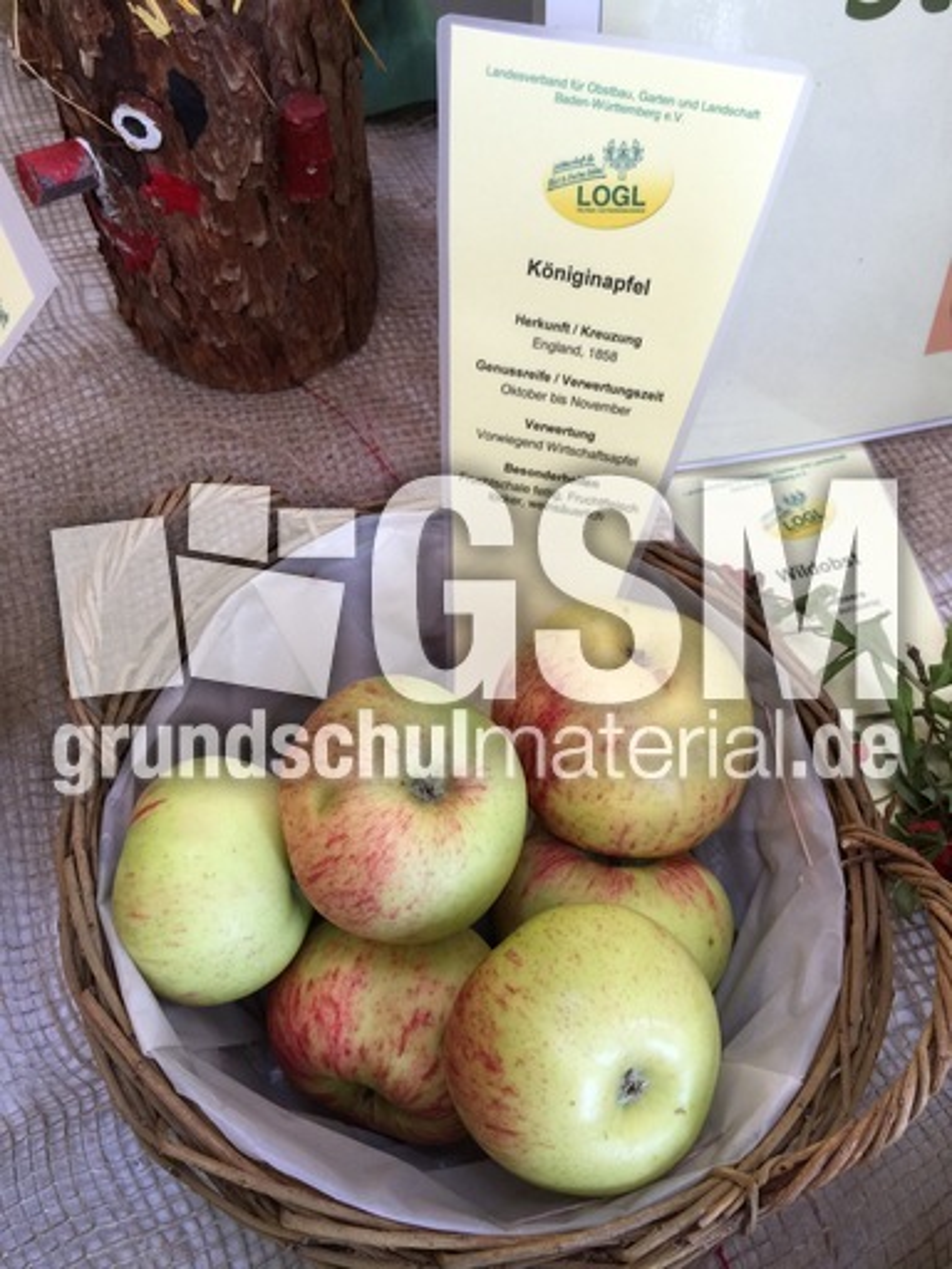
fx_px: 1063
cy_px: 634
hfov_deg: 48.2
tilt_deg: -59.7
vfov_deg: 61.7
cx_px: 476
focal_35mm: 29
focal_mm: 4.15
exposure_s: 1/30
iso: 50
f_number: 2.2
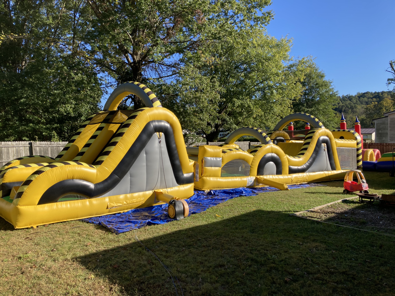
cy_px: 148
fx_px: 320
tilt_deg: -2.7
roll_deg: +0.8
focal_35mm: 28
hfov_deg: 63.4
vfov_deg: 49.7
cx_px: 198
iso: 20
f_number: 1.8
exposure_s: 1/1389
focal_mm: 3.99
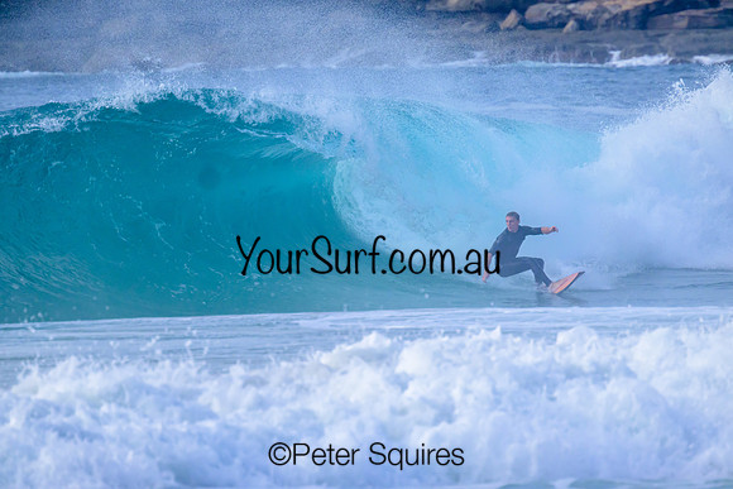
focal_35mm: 800
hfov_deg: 2.6
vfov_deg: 1.7
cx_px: 366
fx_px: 16292
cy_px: 244
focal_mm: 800
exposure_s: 1/2000
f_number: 11
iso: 2000
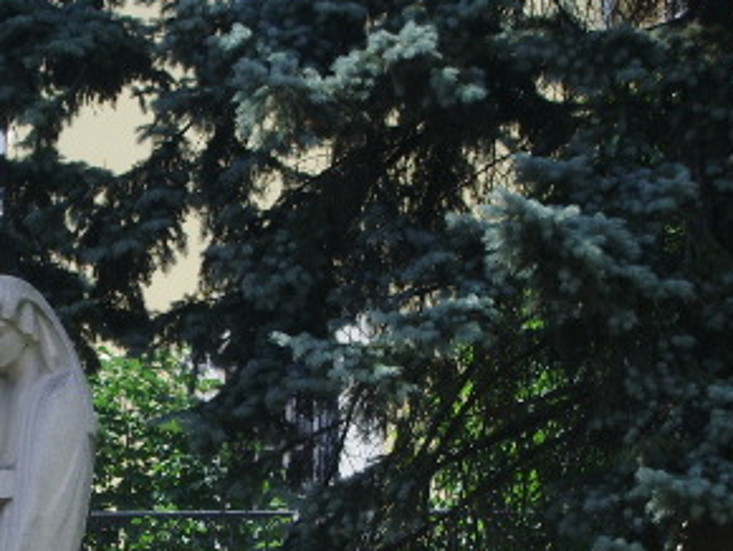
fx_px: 4811
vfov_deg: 6.5
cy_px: 528
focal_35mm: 227
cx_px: -20
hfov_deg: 8.7
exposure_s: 1/229
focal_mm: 17.14
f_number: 4.9
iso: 50
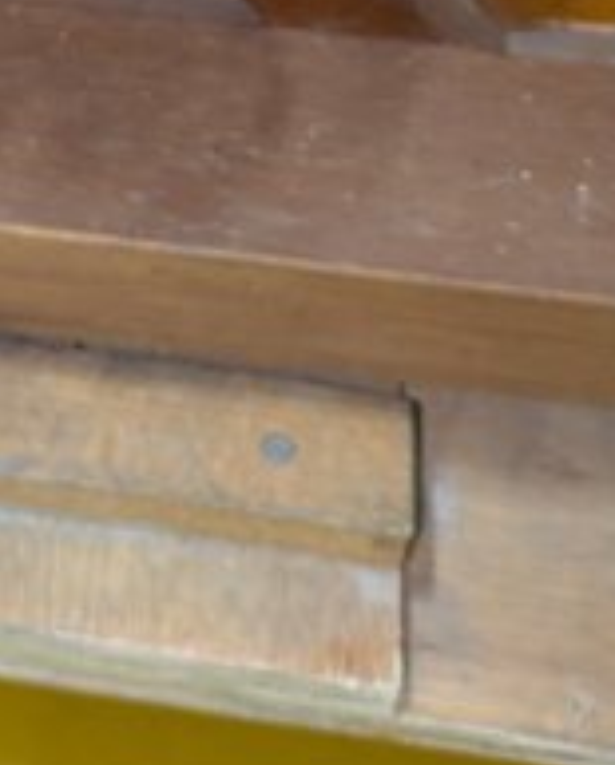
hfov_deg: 16.2
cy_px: -476
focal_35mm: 91
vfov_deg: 18.0
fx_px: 2066
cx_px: -141
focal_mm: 5.43
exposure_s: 1/40
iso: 379
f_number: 1.89
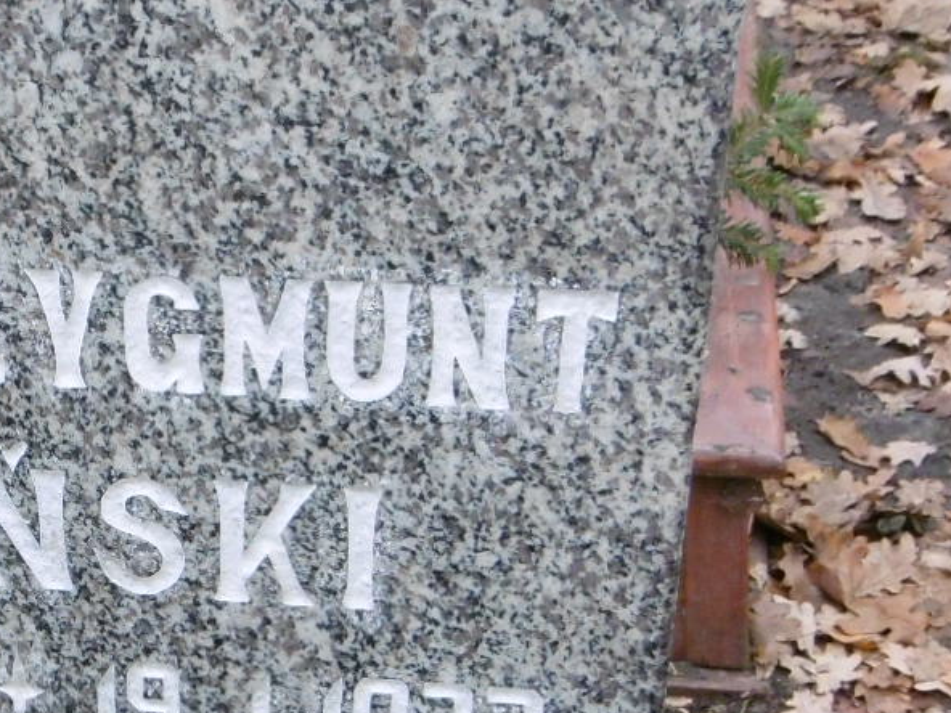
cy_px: 552
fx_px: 2280
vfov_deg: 17.7
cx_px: 58
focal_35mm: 83
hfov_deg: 22.8
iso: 200
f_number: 3.1
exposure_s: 1/60
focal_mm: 4.3
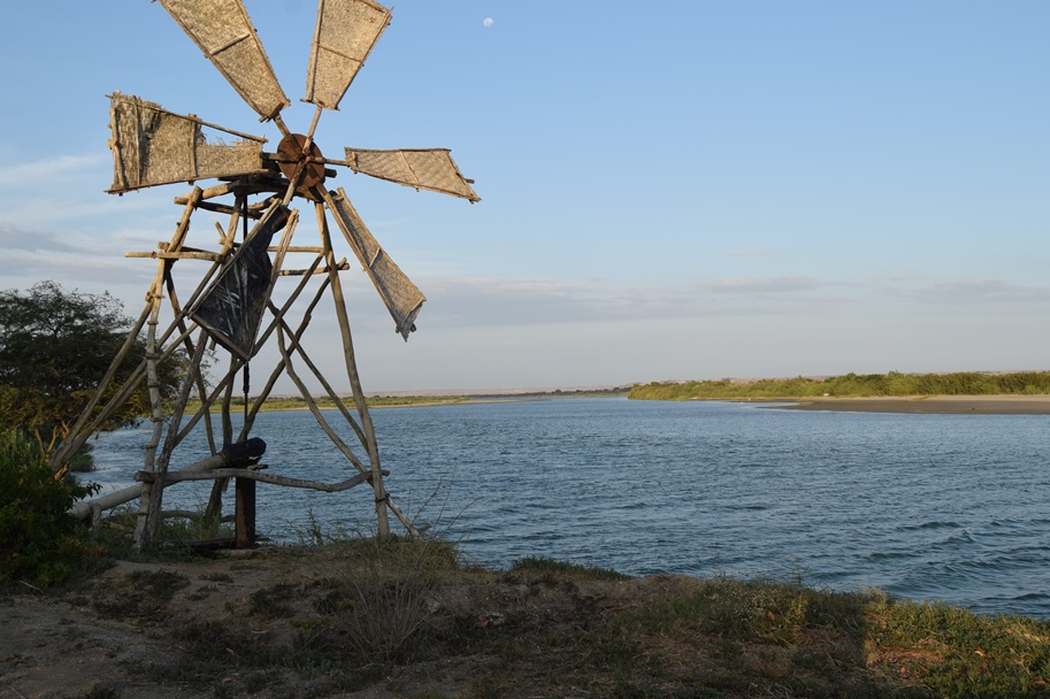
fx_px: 1079
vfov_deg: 35.9
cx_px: 535
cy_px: 339
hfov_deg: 51.9
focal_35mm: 37
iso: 200
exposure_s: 1/250
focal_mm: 22
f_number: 8
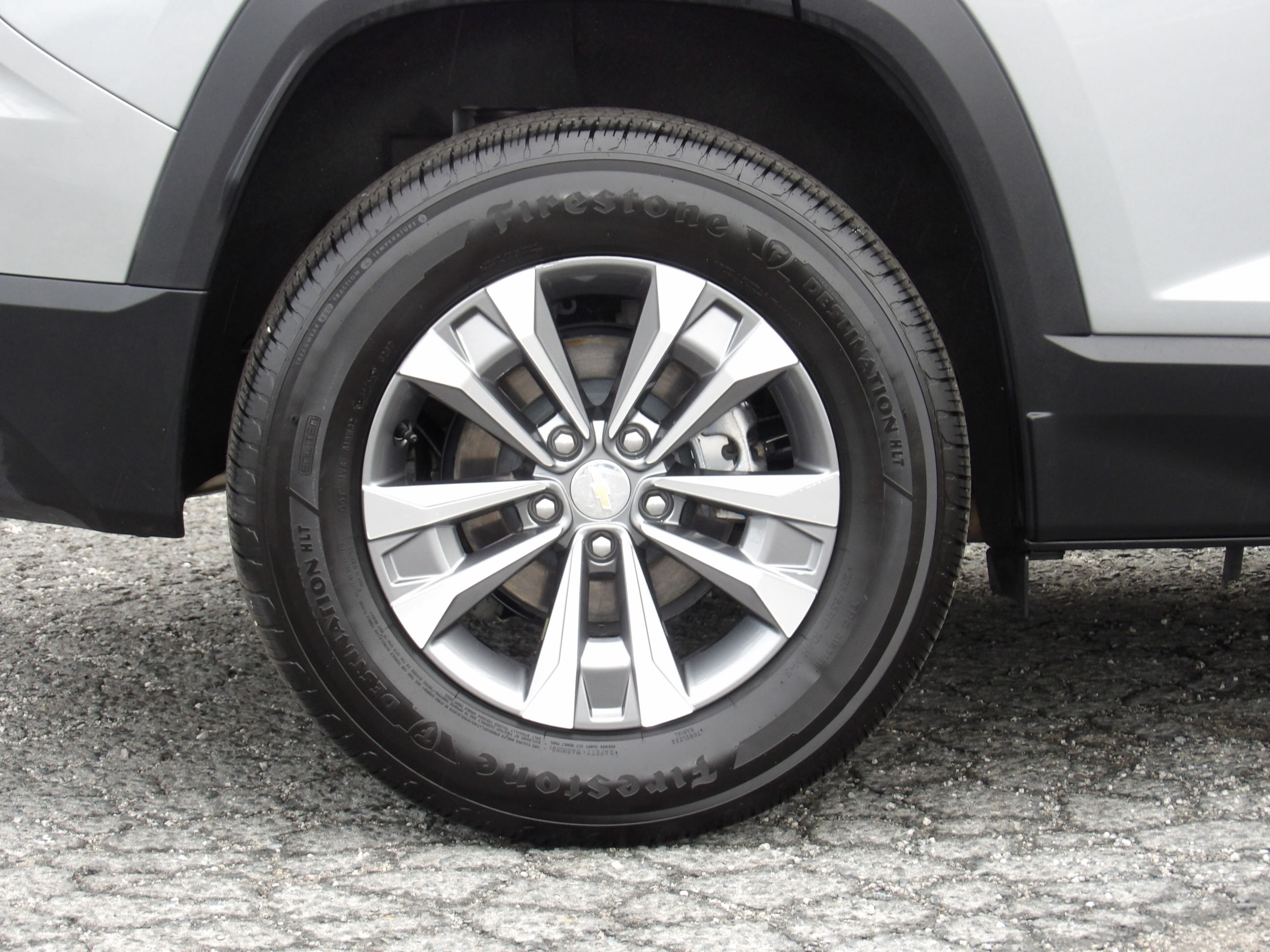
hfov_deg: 10.0
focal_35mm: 198
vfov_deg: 7.5
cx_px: 635
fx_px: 7264
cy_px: 476
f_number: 4.5
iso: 200
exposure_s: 1/60
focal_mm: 35.6
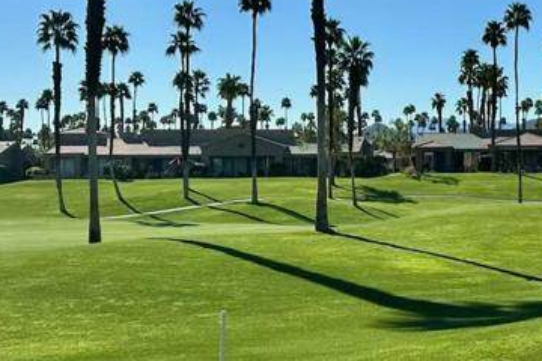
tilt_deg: -0.5
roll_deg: +0.1
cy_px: 171
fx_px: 1069
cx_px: 537
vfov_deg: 19.2
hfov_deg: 26.9
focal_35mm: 71
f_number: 1.78
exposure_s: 1/6211
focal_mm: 6.86
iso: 80
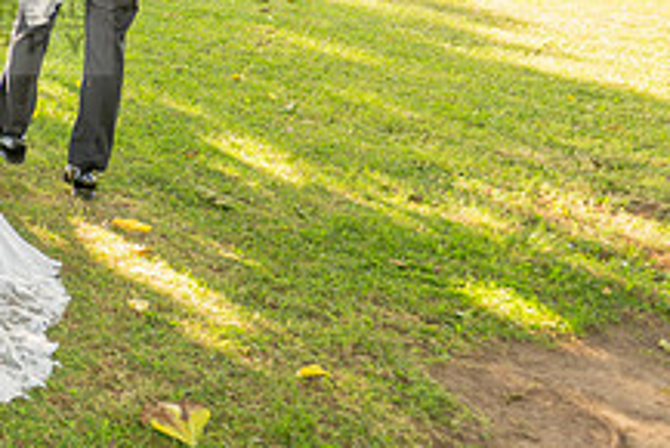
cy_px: 85
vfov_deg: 18.5
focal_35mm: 73
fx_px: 1359
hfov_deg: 23.4
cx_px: -270
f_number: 3.5
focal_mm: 24
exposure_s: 1/200
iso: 200
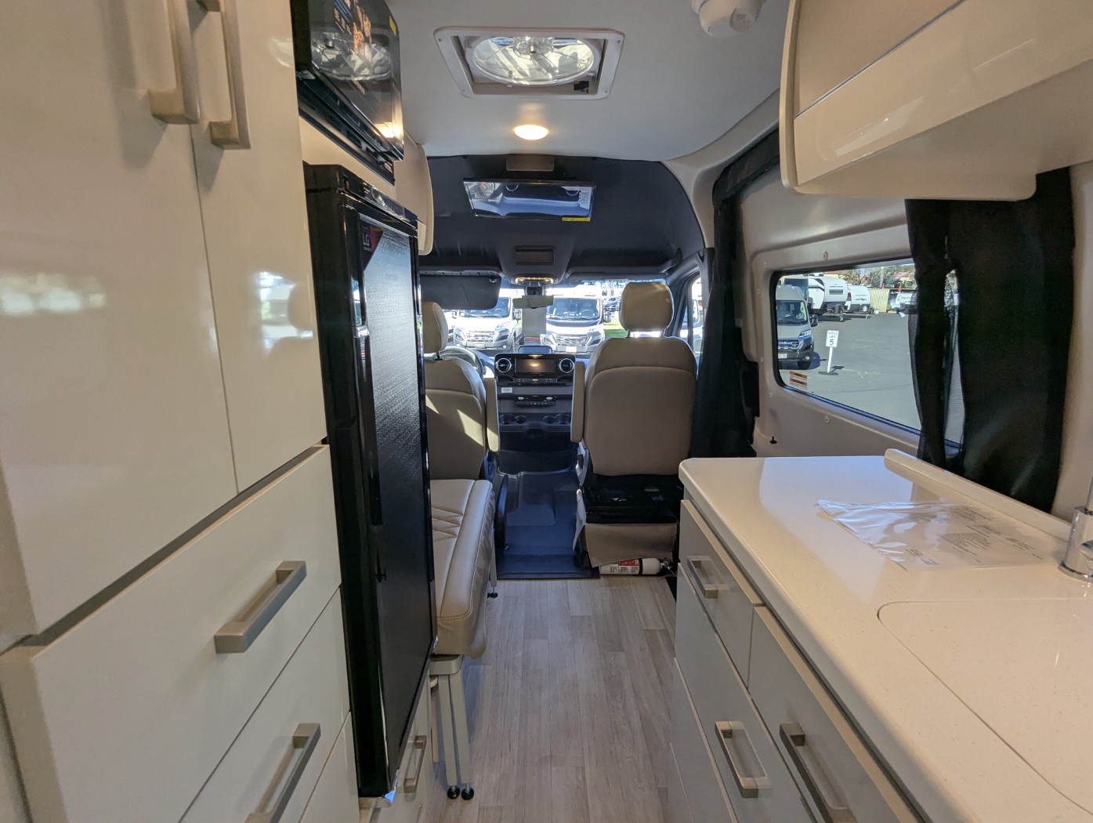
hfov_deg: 94.4
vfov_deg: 78.2
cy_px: 412
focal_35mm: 16
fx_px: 506
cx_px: 546
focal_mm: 2.35
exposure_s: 1/155
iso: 70
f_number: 2.2
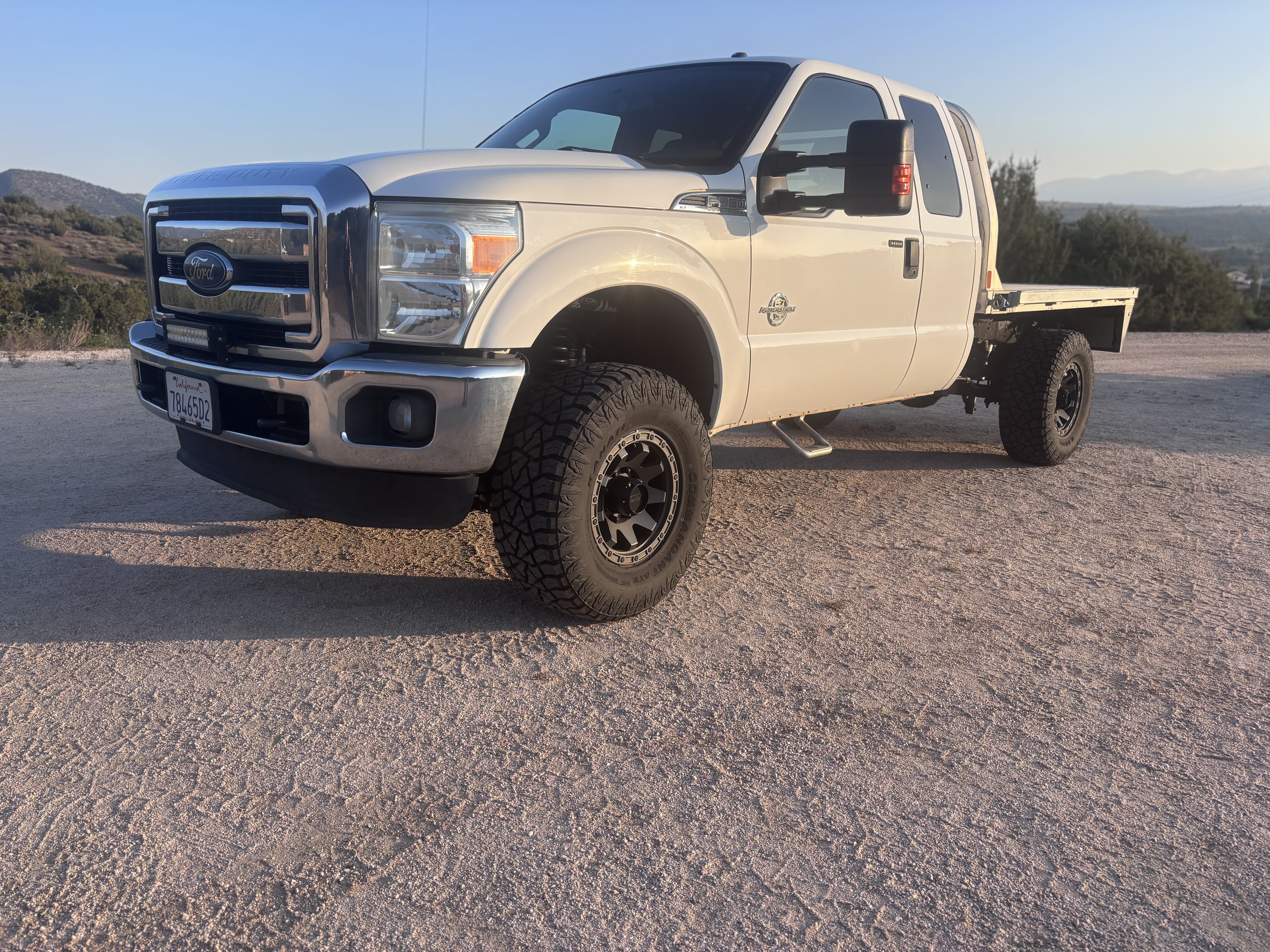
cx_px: 635
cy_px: 476
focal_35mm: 26
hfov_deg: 67.3
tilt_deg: -11.1
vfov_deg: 53.1
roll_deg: +1.9
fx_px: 954
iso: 50
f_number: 1.6
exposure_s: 1/1139
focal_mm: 5.96
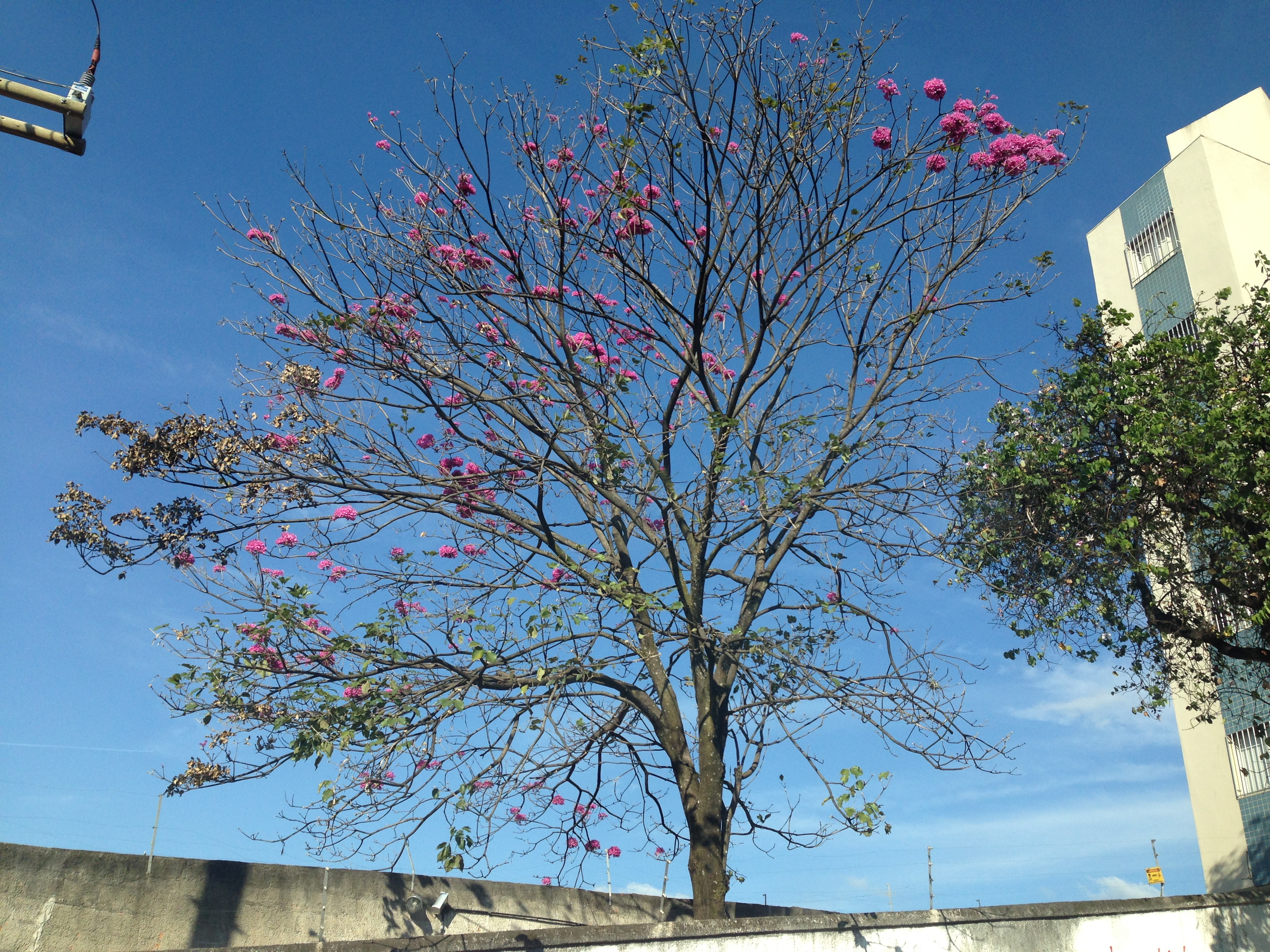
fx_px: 1211
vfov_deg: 42.9
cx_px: 635
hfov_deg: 55.4
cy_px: 476
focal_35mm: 33
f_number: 2.4
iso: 50
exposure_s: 1/1153
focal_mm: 4.12
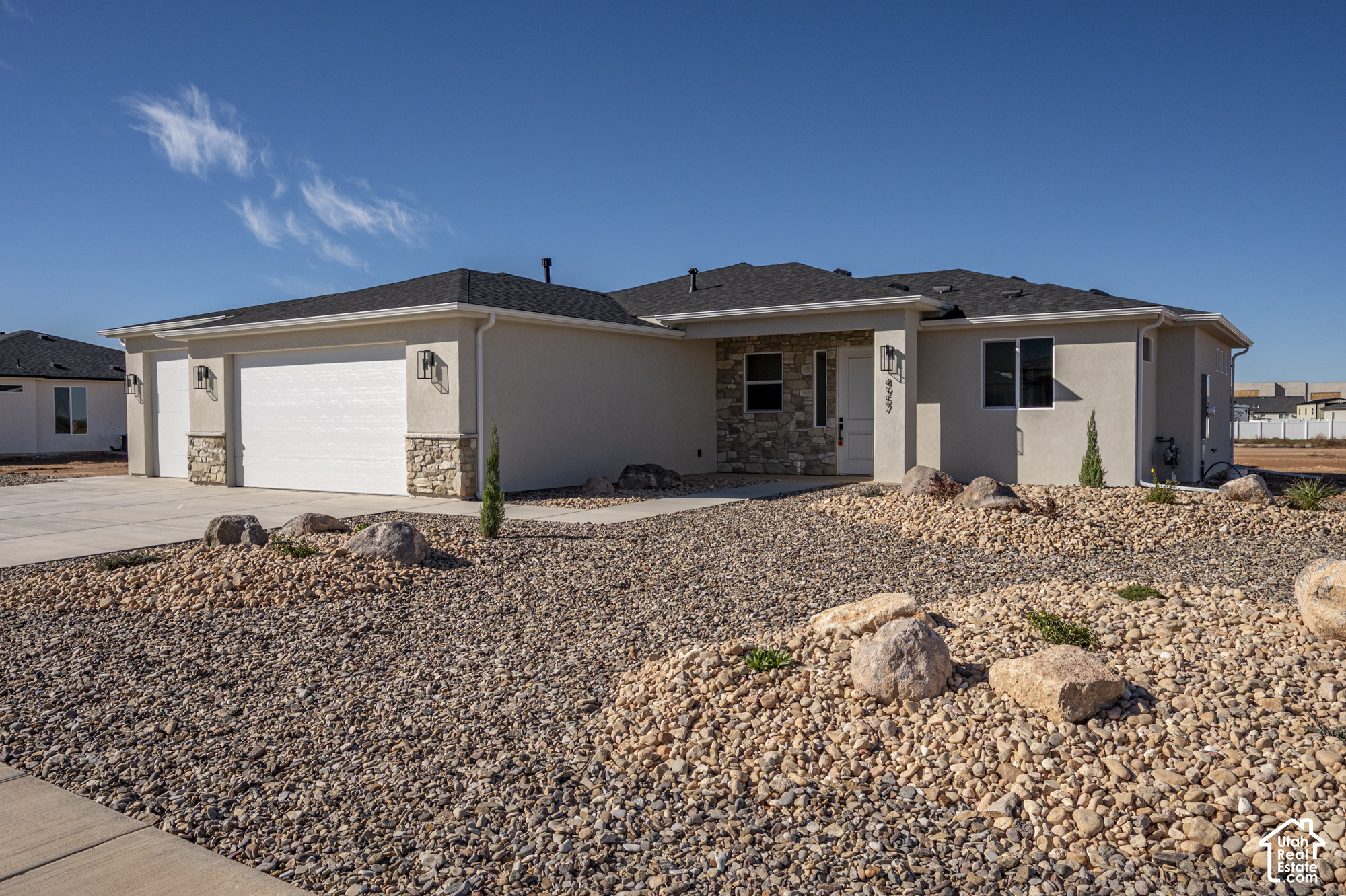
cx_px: 673
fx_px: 953
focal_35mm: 26
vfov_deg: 50.4
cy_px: 448
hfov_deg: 70.5
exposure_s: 1/1250
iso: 320
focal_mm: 25.5
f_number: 10
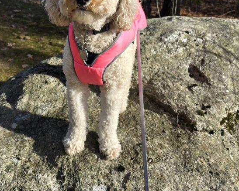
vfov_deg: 34.2
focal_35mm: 42
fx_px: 297
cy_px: 29
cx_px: 87
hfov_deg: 43.4
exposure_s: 1/244
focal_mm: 6.3
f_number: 1.7
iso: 12
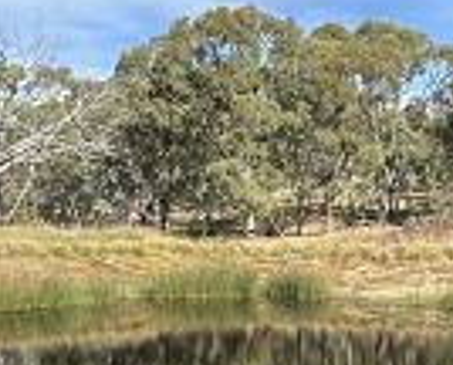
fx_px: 820
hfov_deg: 30.4
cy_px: 199
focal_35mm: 61
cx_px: 331
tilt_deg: +2.8
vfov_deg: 25.1
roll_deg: -0.9
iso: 50
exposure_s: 1/1416
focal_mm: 2.22
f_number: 2.2
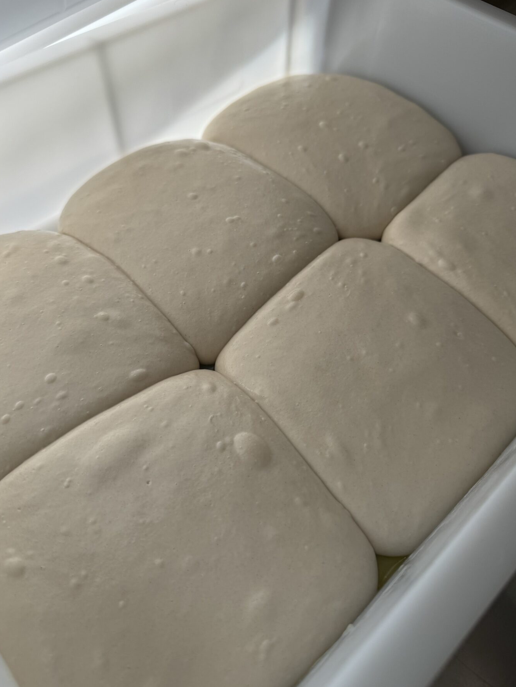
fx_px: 517
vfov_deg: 67.3
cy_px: 324
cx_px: 245
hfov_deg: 53.0
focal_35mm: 26
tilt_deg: -54.9
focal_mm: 6.76
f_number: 1.78
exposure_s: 1/671
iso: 80
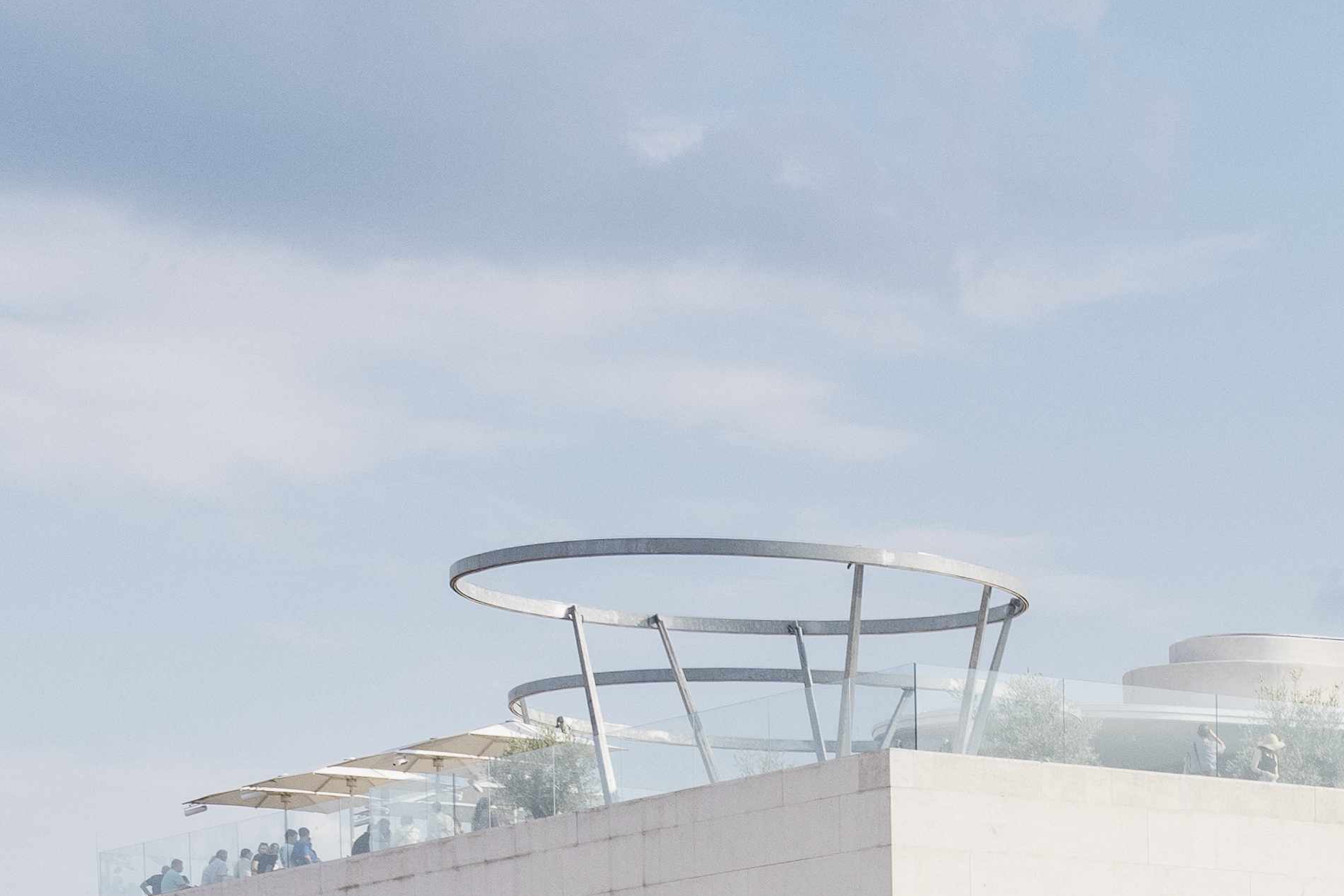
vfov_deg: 10.6
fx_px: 4479
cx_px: 2021
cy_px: 1694
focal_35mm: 120
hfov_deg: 15.7
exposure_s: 1/640
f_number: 8
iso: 125
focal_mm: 27
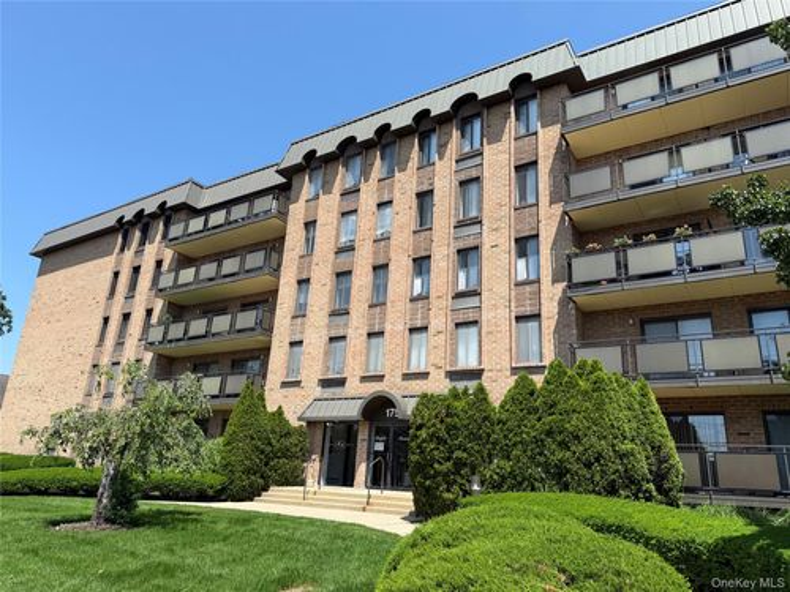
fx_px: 548
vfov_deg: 56.8
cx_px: 395
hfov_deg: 71.6
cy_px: 296
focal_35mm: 24
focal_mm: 6.76
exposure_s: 1/3021
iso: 80
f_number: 1.78
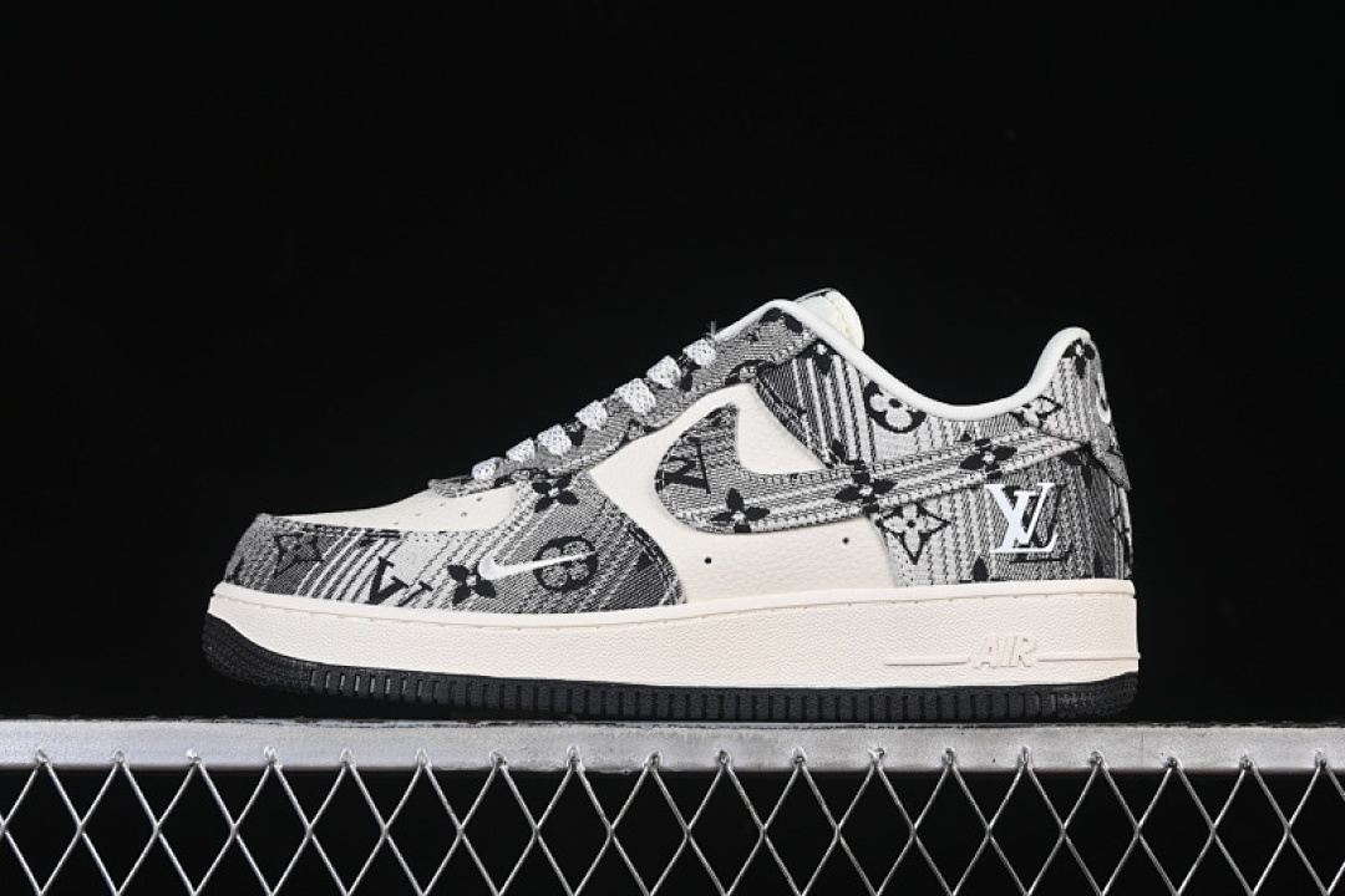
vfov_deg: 18.2
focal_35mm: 75
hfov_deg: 27.0
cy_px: 448
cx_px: 672
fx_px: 2802
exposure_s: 1/80
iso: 160
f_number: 8
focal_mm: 50
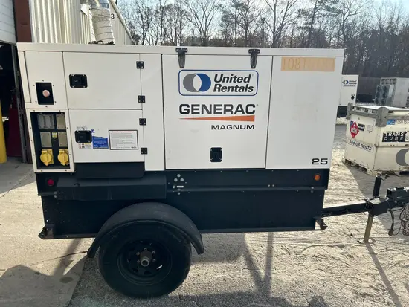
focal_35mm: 26
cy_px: 154
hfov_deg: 67.3
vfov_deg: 53.1
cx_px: 204
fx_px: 307
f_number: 1.5
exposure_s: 1/3165
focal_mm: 5.7
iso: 50
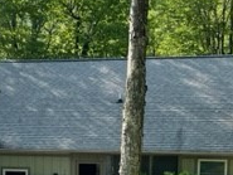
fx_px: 606
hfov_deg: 21.2
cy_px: 185
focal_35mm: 90
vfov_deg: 16.0
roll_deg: +0.6
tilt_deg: -7.0
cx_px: 19
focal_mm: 4.2
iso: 32
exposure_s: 1/903
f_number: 1.6
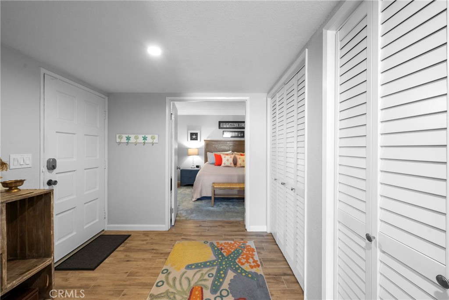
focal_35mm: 14
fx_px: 175
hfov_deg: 104.2
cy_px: 150
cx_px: 224
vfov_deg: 81.2
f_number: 8
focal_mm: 14
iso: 1600
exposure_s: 1/13
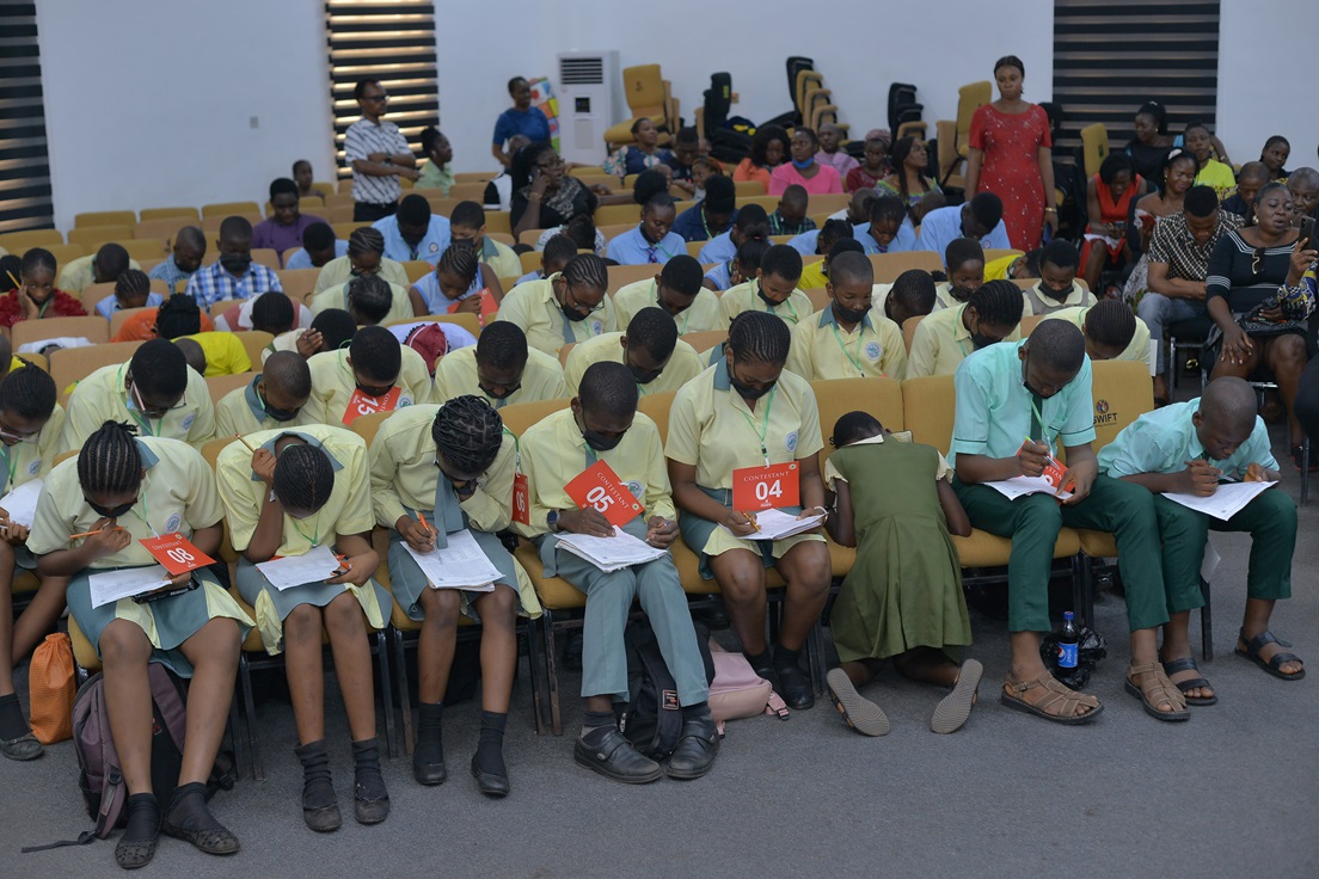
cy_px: 440
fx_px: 1832
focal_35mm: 50
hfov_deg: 39.6
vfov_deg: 27.0
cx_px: 660
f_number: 4
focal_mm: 50
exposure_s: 1/160
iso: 1000
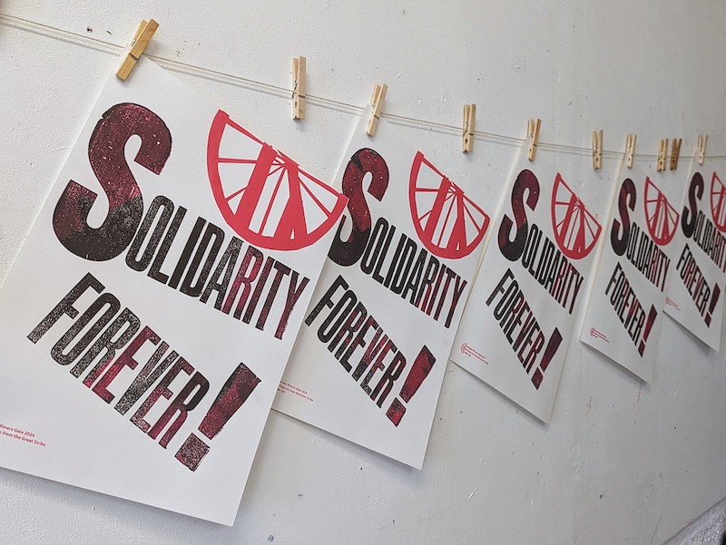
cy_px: 272
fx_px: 525
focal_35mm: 25
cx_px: 363
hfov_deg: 69.4
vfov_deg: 54.9
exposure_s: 1/100
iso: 132
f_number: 1.89
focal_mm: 5.43
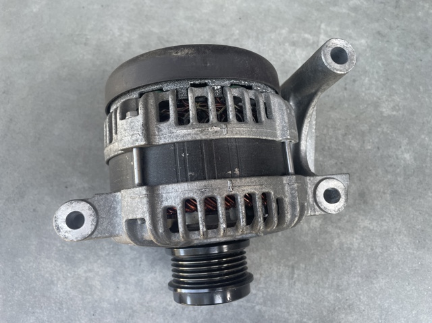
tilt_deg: -74.4
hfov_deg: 67.3
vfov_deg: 53.0
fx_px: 324
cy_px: 162
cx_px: 216
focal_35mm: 26
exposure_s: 1/121
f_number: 1.6
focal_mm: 4.2
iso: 64
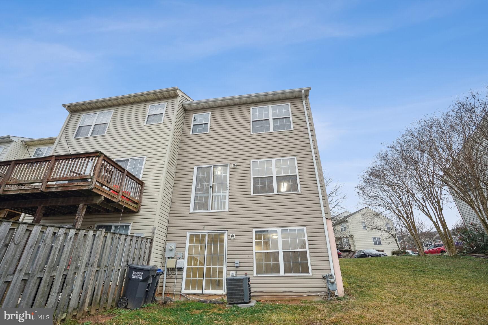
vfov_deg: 73.7
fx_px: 217
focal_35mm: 16
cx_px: 244
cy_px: 162
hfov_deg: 96.7
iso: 640
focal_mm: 16
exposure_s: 1/80
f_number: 9
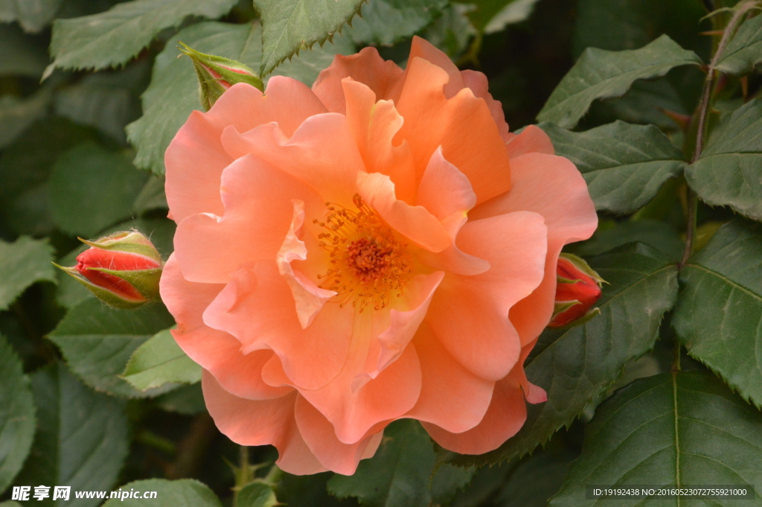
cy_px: 254
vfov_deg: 3.1
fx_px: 9517
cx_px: 381
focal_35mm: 450
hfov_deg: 4.6
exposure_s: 1/250
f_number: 18
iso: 1250
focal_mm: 300
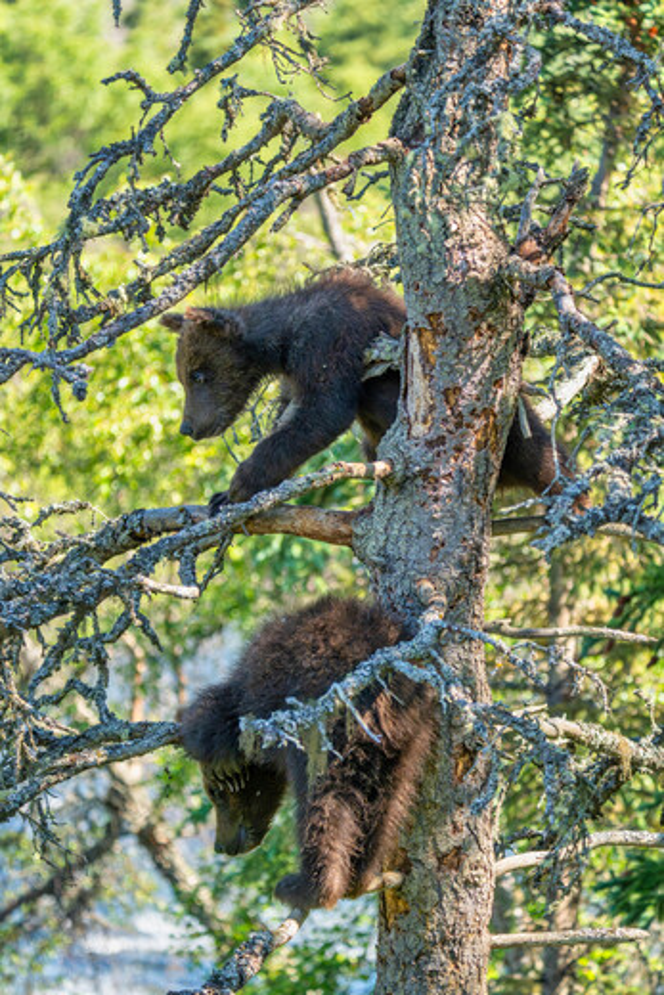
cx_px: 332
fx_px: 5529
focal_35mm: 200
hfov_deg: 6.9
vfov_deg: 10.3
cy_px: 498
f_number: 5.6
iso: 3200
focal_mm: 200
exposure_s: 1/1250
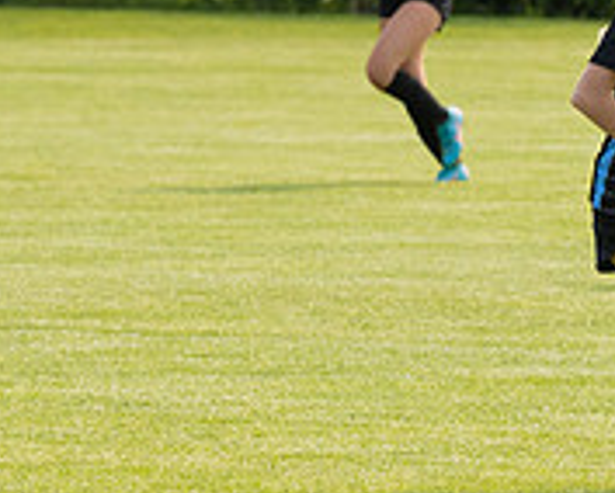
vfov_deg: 1.8
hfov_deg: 2.3
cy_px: 226
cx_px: 740
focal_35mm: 849
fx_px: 15470
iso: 800
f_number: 5.6
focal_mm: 185
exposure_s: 1/2000
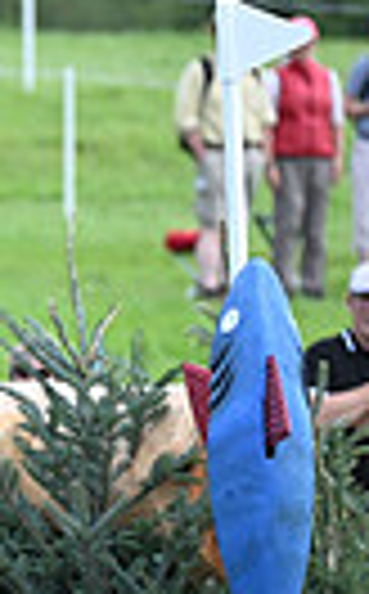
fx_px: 18892
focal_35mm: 1169
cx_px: -855
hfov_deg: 1.1
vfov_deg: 1.8
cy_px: 358
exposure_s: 1/1600
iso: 900
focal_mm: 260
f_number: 5
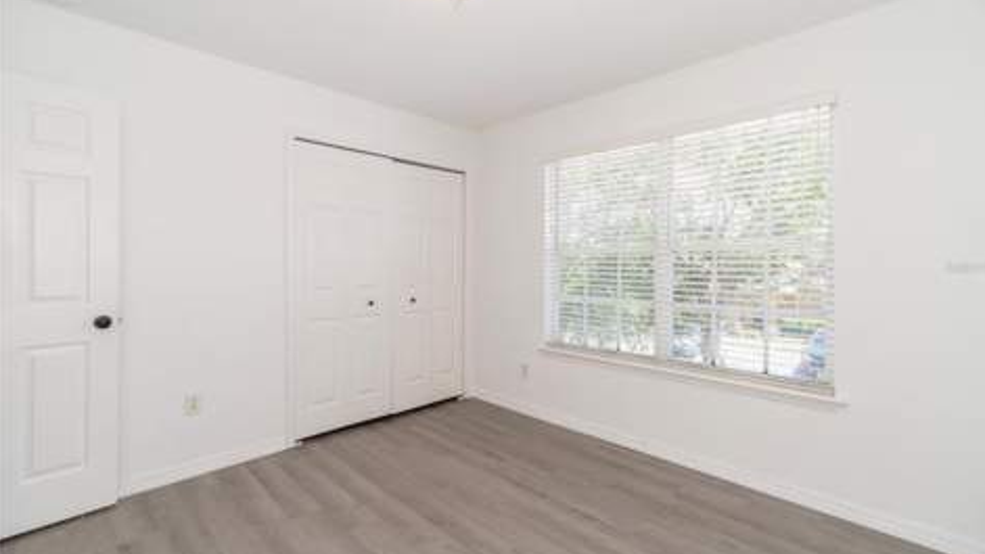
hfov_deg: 99.4
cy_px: 267
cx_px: 500
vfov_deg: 67.1
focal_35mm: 16
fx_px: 418
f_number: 8
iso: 200
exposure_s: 1/40
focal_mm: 15
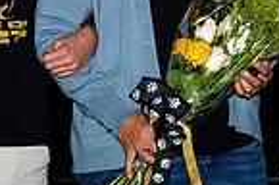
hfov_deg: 6.5
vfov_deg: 4.3
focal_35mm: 315
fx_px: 2436
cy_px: 24
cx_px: 269
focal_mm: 44
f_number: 5
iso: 320
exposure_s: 1/200
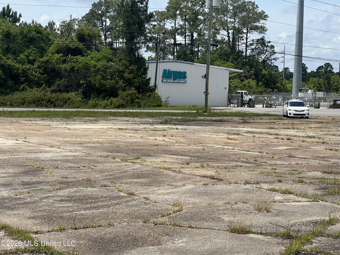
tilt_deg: -2.0
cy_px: 128
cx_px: 170
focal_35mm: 77
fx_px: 756
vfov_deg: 19.1
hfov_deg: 25.3
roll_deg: -0.4
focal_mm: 9
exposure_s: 1/797
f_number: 2.8
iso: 32
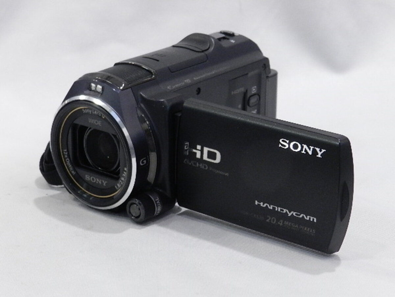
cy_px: 148
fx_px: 959
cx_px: 198
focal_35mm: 84
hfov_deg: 23.3
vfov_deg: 17.6
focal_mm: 14.9
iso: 800
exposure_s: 1/60
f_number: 4.4
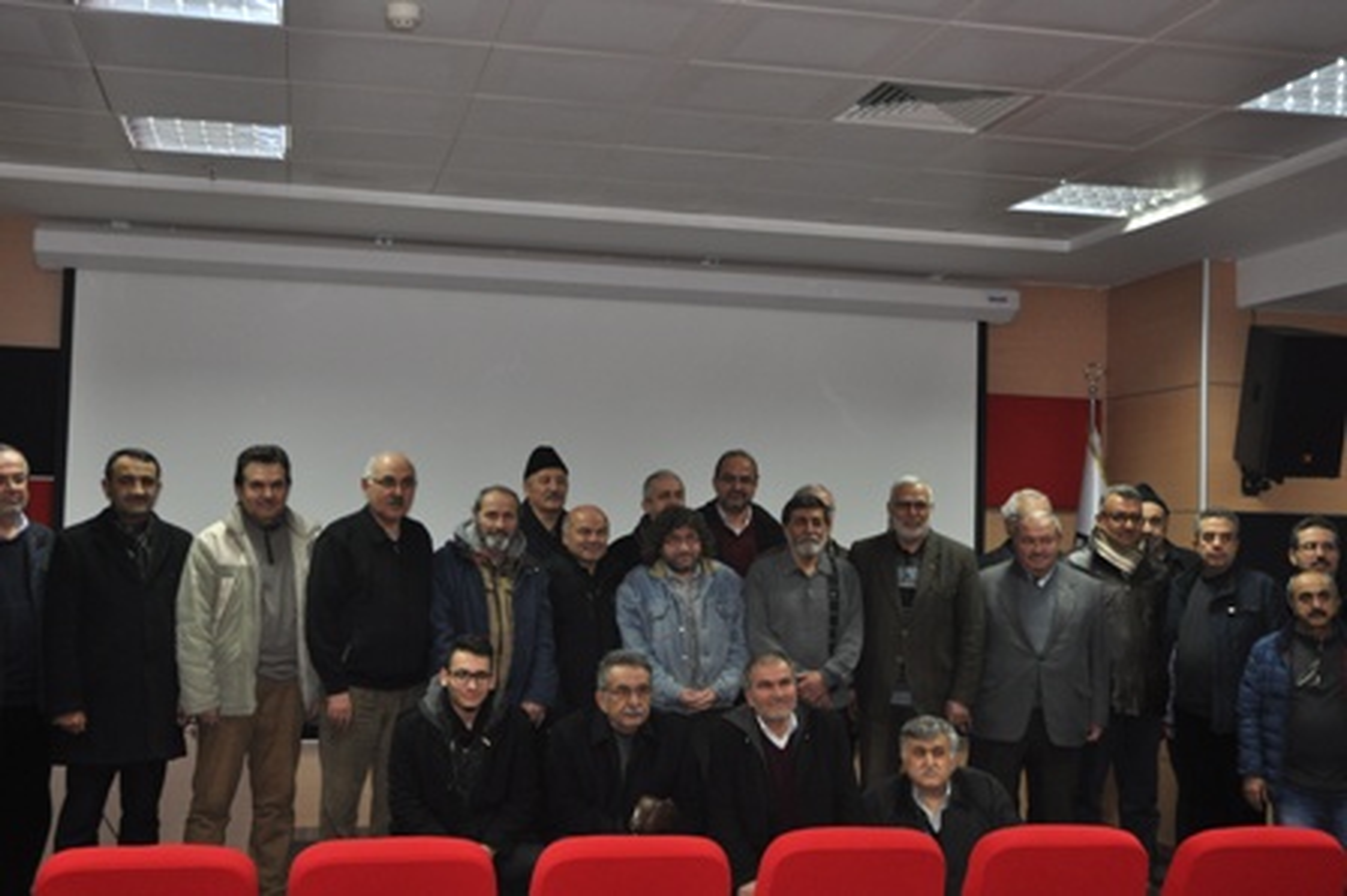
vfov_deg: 28.9
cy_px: 448
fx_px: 1739
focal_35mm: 46
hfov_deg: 42.4
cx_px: 674
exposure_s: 1/60
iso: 800
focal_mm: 31
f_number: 4
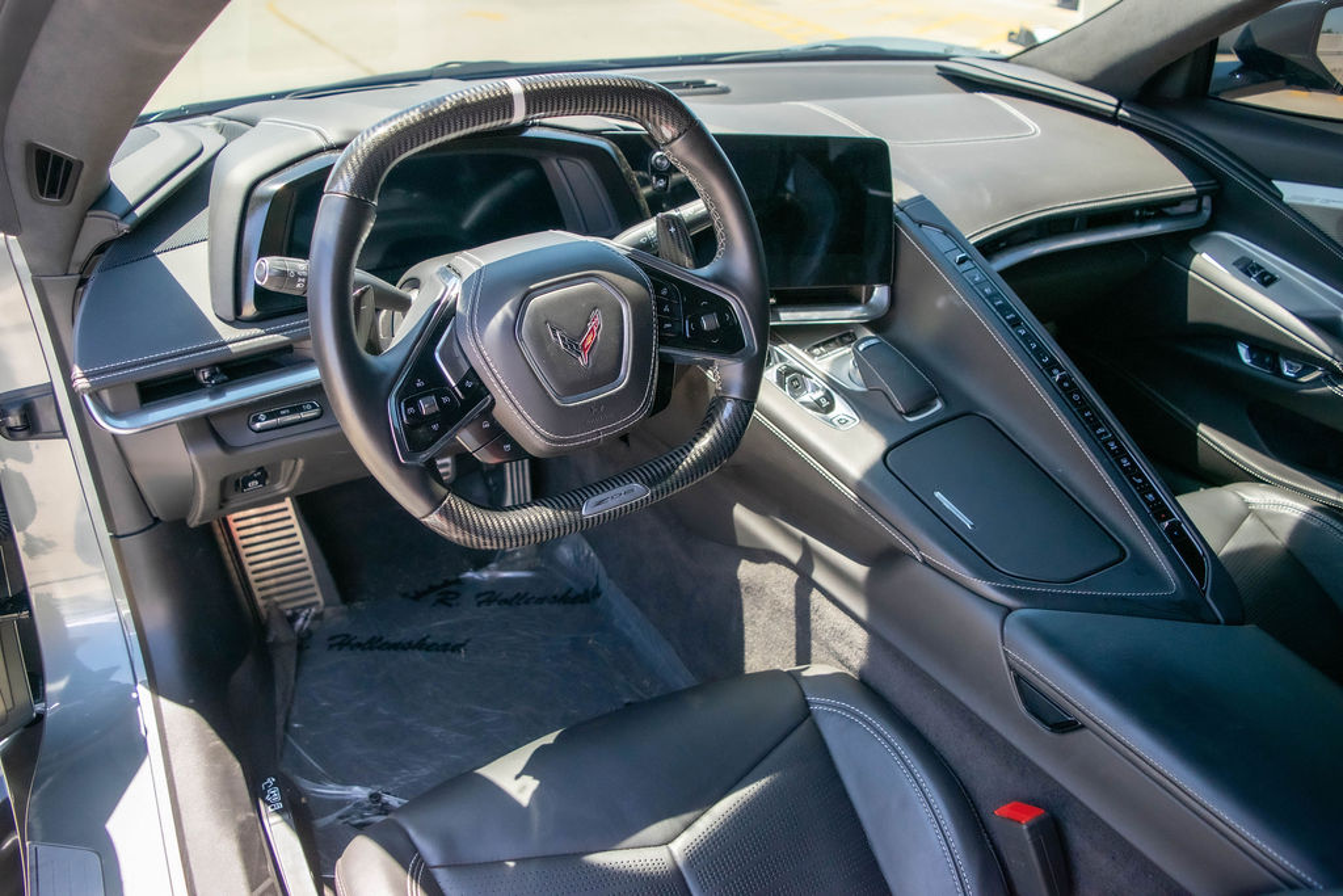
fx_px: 1007
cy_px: 448
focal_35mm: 27
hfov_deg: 67.4
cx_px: 672
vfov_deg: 47.9
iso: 800
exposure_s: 1/1000
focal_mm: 18
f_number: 3.5
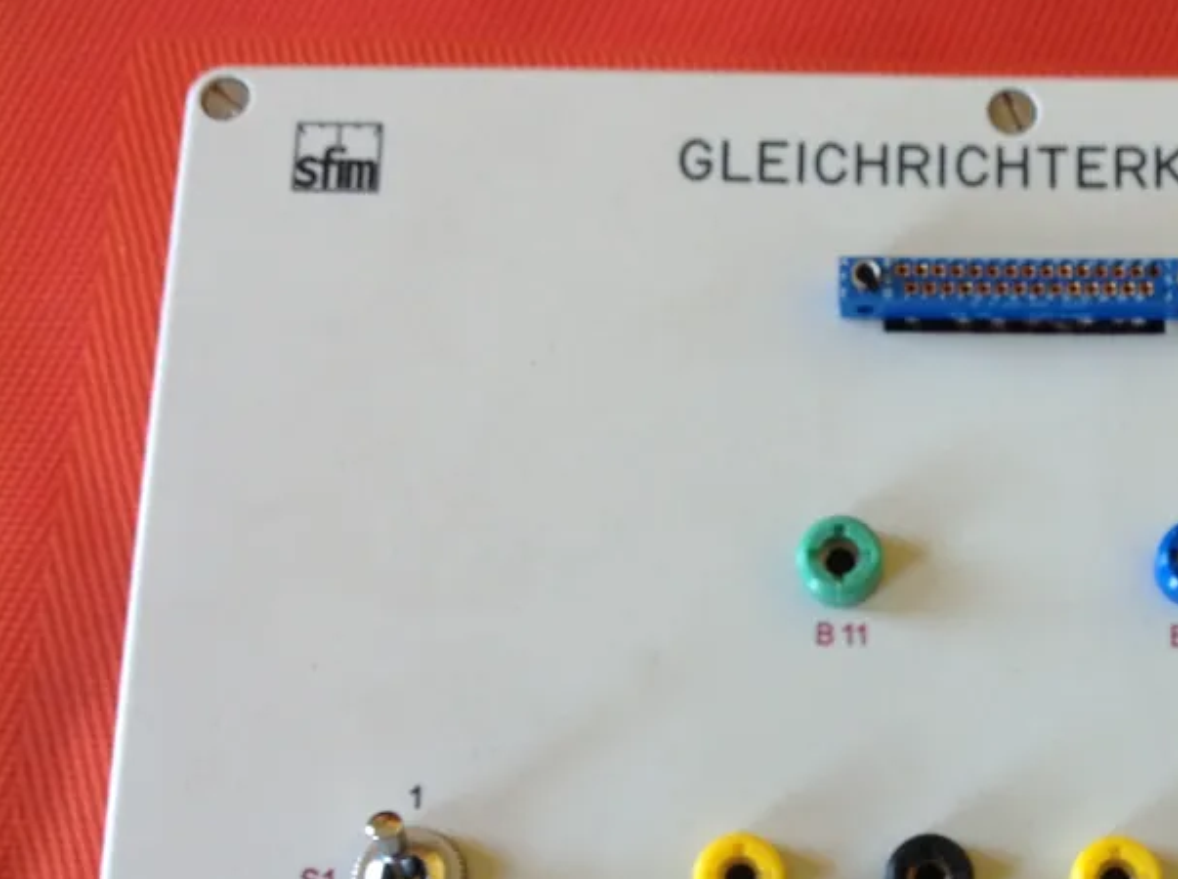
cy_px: 666
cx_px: 975
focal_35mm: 58
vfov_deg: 24.8
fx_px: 1970
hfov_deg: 32.2
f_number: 2.4
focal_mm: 4.28
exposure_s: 1/15
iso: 50
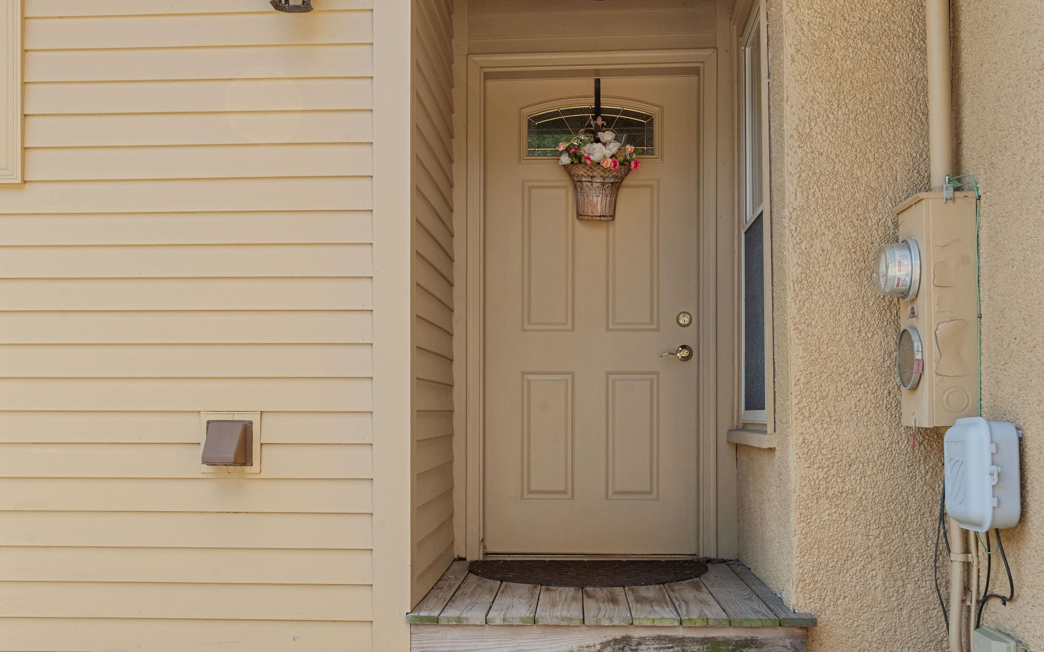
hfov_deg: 61.2
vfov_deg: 40.6
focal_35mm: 31
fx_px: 882
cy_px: 350
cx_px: 518
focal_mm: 20
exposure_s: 1/40
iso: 200
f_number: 11
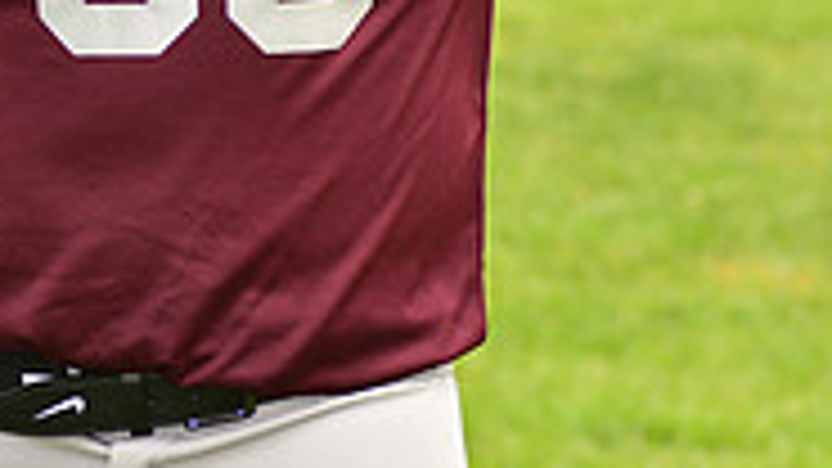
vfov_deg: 4.3
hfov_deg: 7.6
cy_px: -286
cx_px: 301
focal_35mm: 283
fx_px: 6242
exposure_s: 1/250
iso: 100
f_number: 5
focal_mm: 86
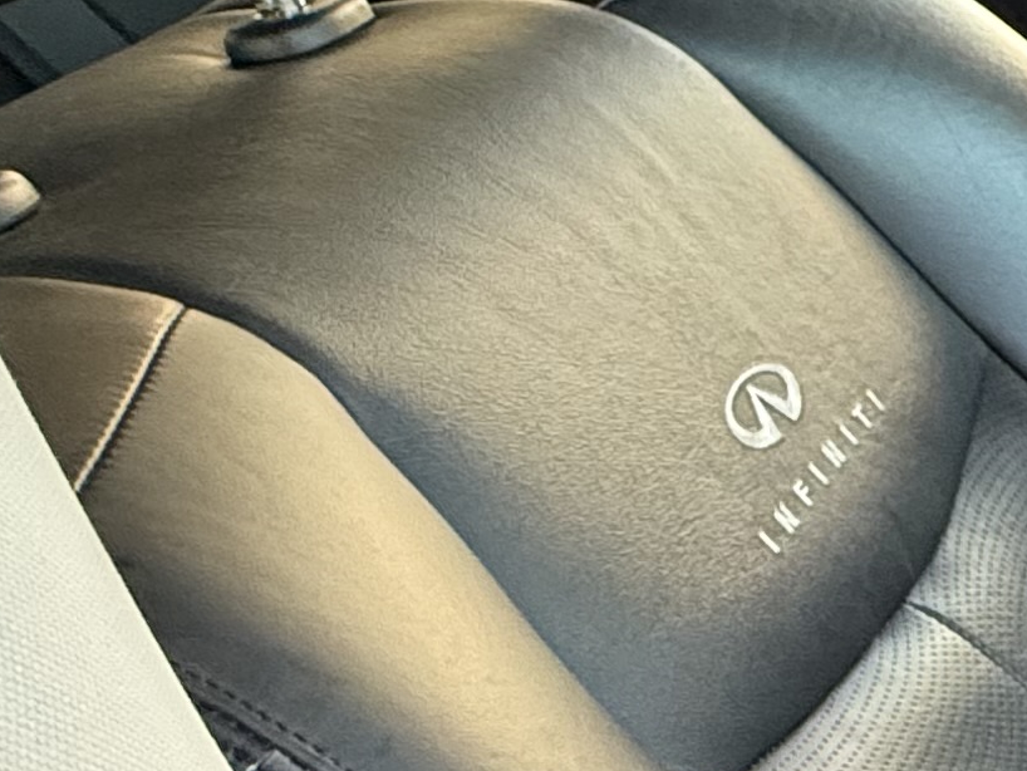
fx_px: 2048
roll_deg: +1.5
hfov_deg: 20.6
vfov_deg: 21.3
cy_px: 411
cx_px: 1804
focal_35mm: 69
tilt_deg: -30.3
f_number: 2.2
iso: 500
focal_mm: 2.22
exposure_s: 1/60
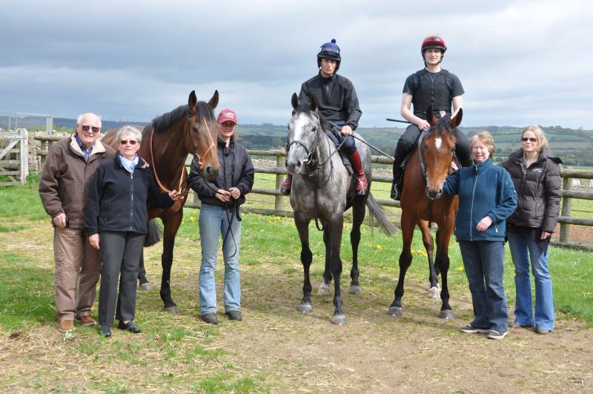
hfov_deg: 35.1
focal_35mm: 57
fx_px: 938
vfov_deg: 23.7
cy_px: 197
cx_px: 296
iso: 200
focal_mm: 38
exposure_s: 1/250
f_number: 8
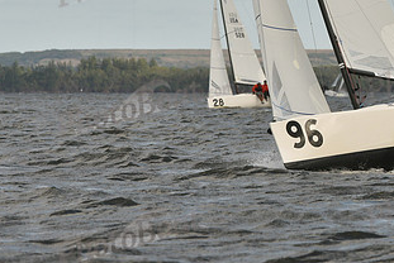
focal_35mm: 447
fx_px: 4897
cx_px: 302
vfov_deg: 3.1
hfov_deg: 4.6
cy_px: 22
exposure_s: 1/1000
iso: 320
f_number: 7.1
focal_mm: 240
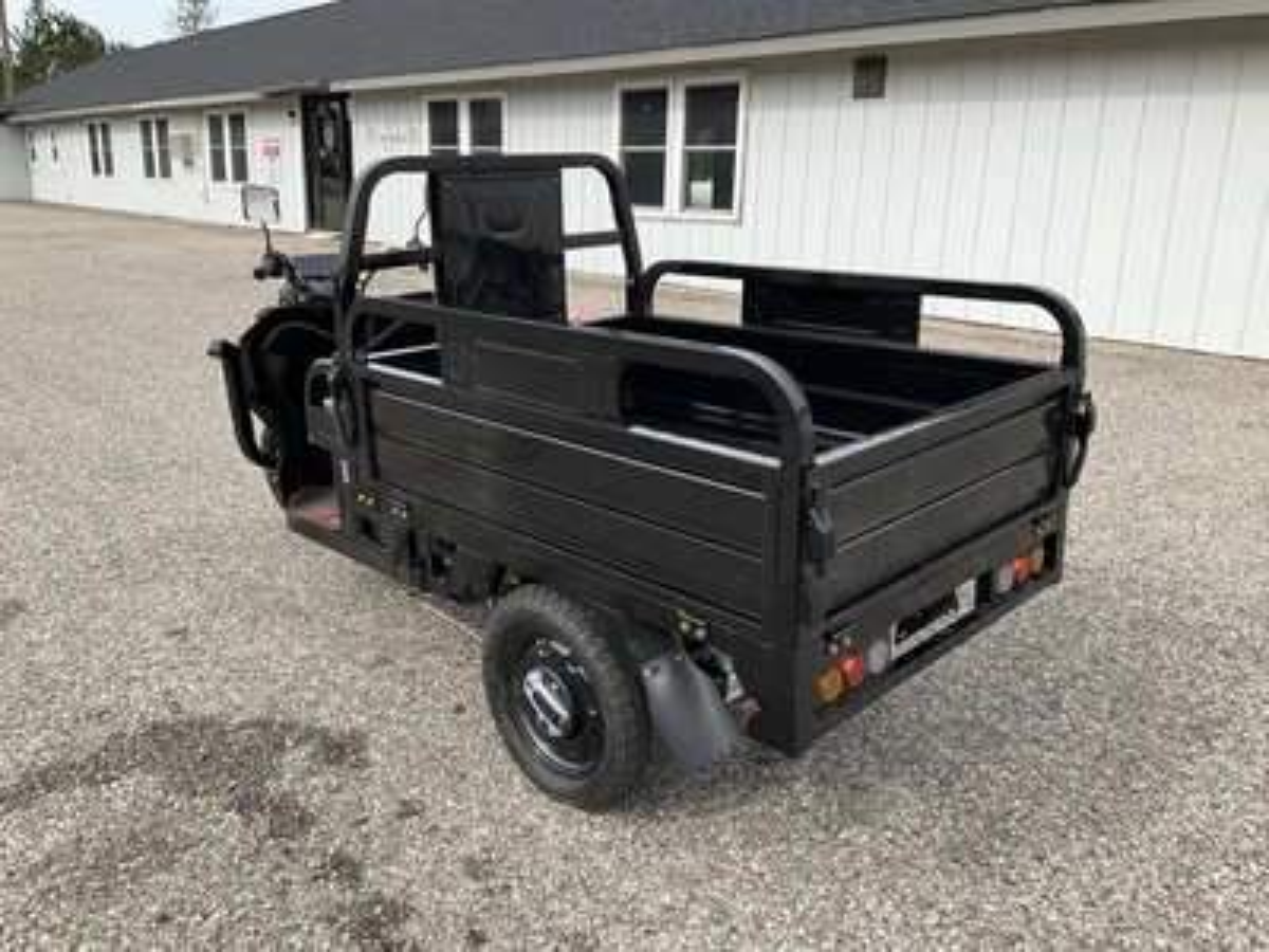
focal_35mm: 29
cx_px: 634
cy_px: 476
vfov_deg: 48.2
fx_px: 1063
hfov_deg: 61.7
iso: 25
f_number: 1.8
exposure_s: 1/944
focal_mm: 3
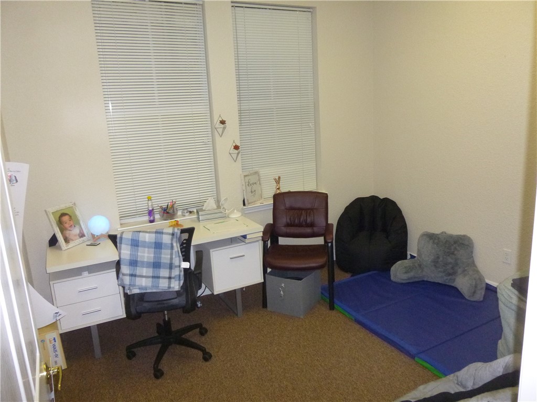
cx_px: 268
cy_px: 201
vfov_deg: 54.9
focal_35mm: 25
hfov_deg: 69.4
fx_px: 388
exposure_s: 1/60
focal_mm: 4.5
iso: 400
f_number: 3.1
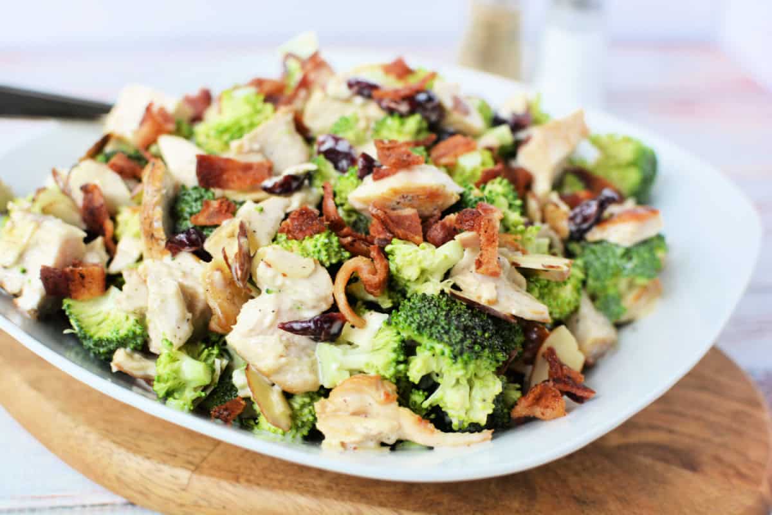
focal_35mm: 52
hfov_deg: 37.9
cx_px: 386
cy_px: 258
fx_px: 1126
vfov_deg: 25.8
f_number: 4
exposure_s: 1/80
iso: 400
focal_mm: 35
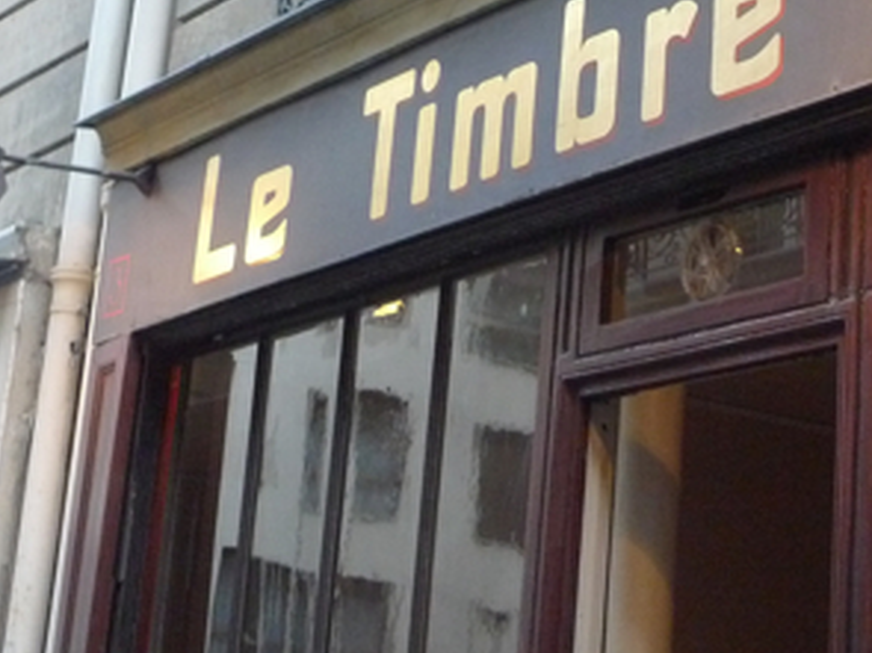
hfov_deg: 21.9
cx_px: 630
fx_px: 2241
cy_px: 65
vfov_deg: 16.4
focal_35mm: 89
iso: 640
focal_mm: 8.8
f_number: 2.5
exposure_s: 1/250
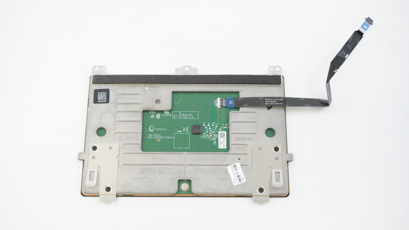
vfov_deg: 24.2
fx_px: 537
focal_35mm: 50
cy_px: 118
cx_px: 202
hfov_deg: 41.7
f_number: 5.6
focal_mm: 31
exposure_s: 1/320
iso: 8000
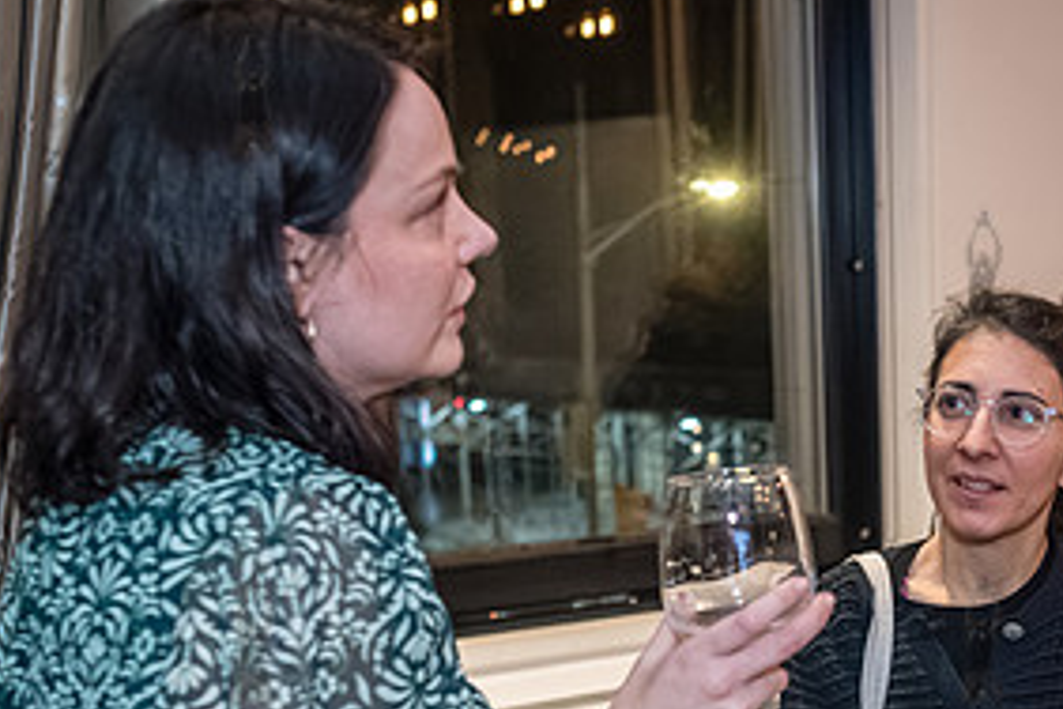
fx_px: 2126
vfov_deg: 18.6
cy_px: 639
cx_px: 980
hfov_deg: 27.0
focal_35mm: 72
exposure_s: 1/320
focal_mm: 35
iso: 5000
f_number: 4
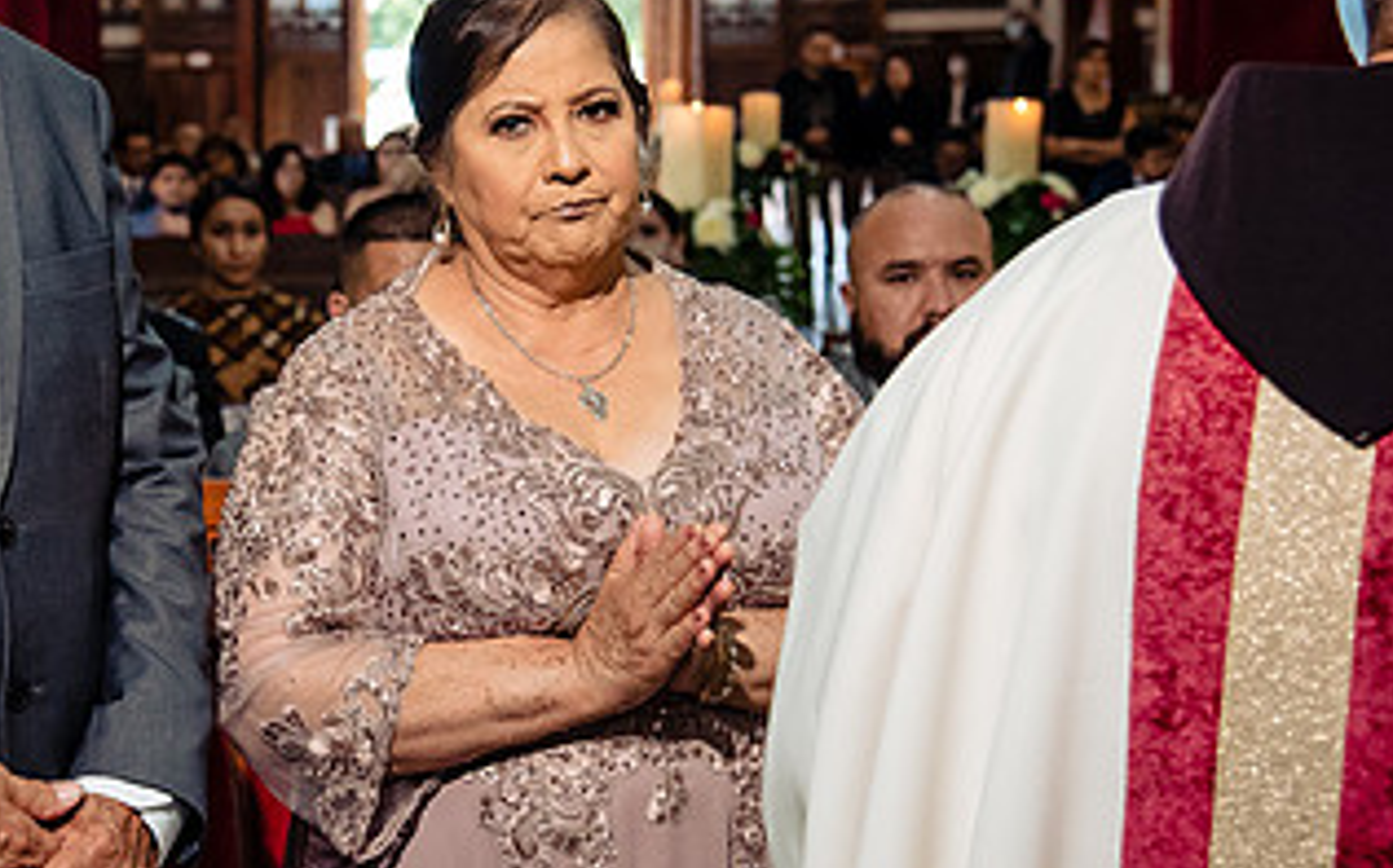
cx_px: 366
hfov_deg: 21.7
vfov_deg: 13.7
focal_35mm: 95
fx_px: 3604
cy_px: 333
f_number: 5
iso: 2000
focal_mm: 48
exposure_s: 1/100
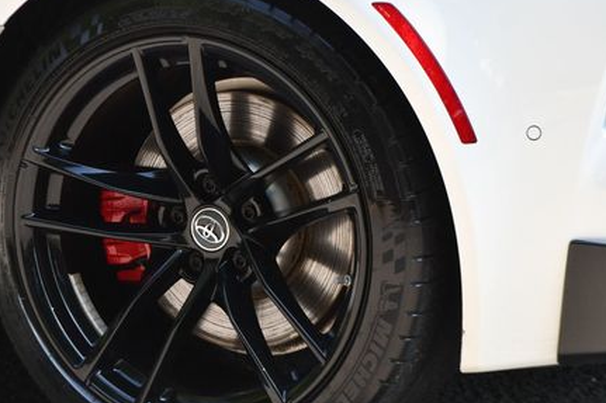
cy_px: 212
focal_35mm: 227
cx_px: 219
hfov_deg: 9.1
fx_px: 3820
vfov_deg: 6.0
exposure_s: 1/250
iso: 360
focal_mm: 102
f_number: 5.6
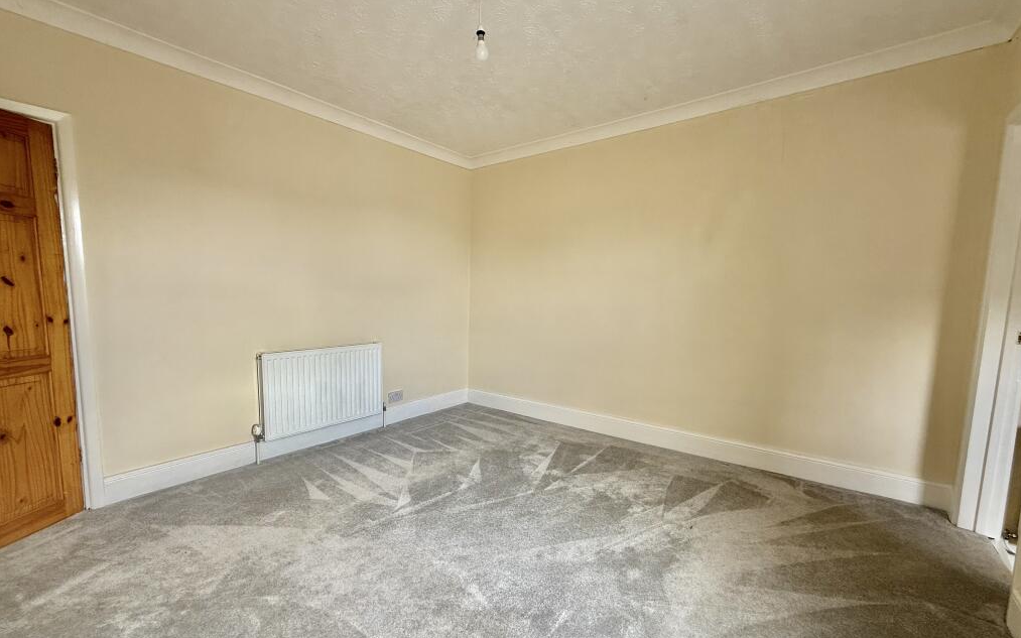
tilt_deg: -4.6
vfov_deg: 74.7
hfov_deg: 101.5
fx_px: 417
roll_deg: -0.9
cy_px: 336
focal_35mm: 15
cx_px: 515
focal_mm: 2.22
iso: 125
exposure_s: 1/99
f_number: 2.2
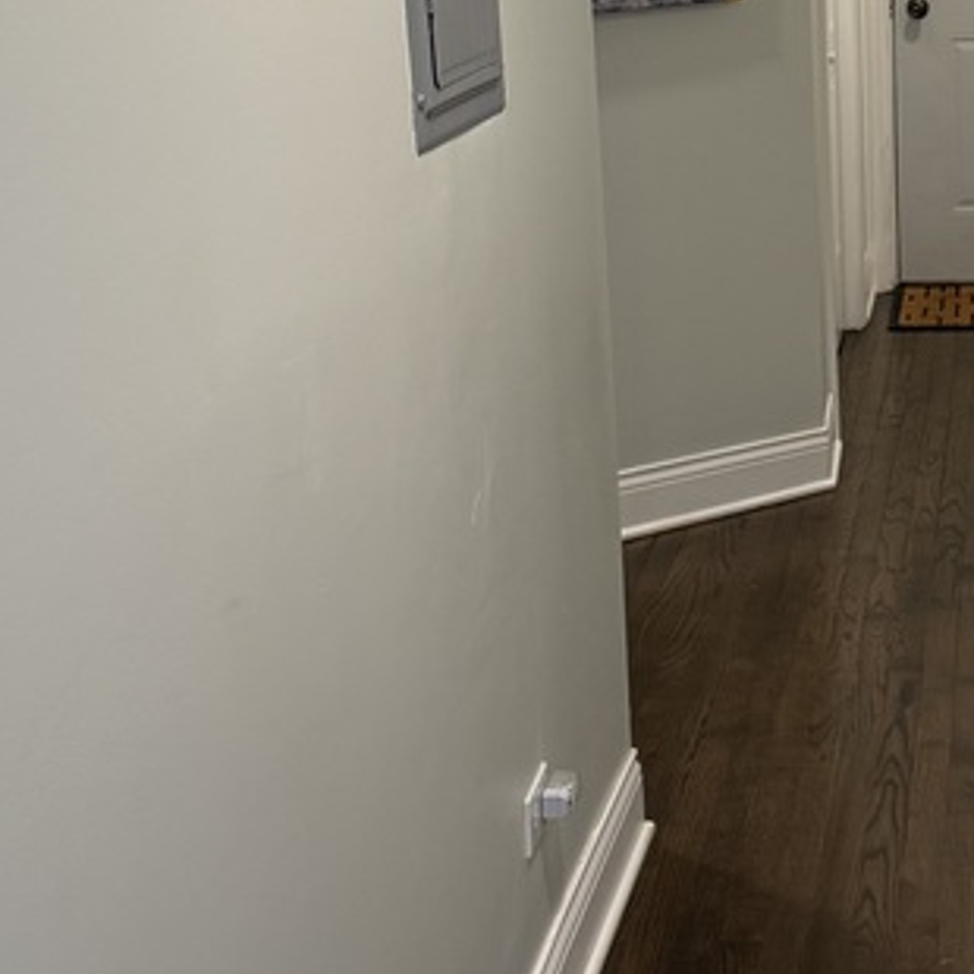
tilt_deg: -13.4
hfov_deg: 22.4
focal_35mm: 74
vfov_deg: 23.3
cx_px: 980
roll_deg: +0.6
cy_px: 424
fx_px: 2356
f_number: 1.78
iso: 200
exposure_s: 1/60
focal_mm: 6.76
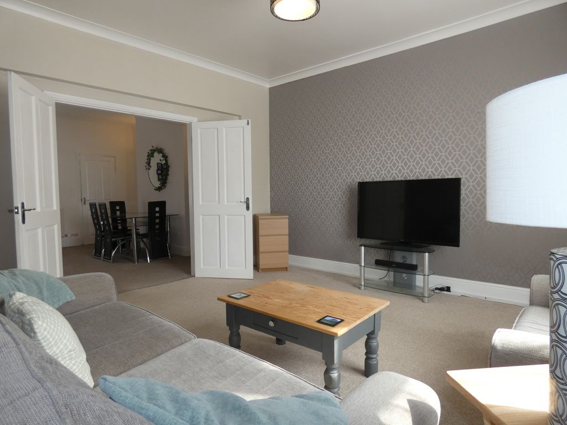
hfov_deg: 81.7
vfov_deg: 66.0
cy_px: 212
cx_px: 284
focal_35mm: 20
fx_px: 328
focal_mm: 3.6
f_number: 2.8
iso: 125
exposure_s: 1/60
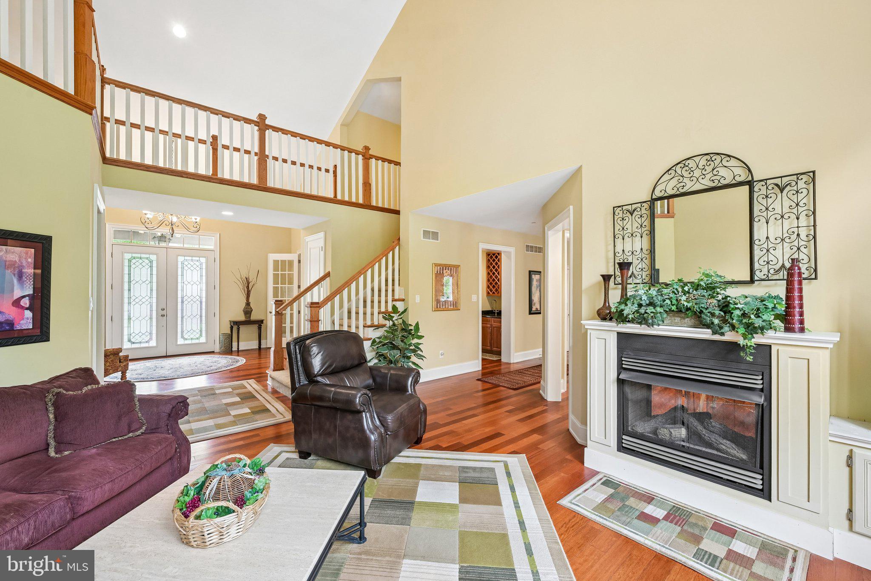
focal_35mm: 15
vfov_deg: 77.3
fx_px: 363
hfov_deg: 100.4
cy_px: 290
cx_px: 436
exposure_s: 1/5
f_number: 8
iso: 400
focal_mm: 15
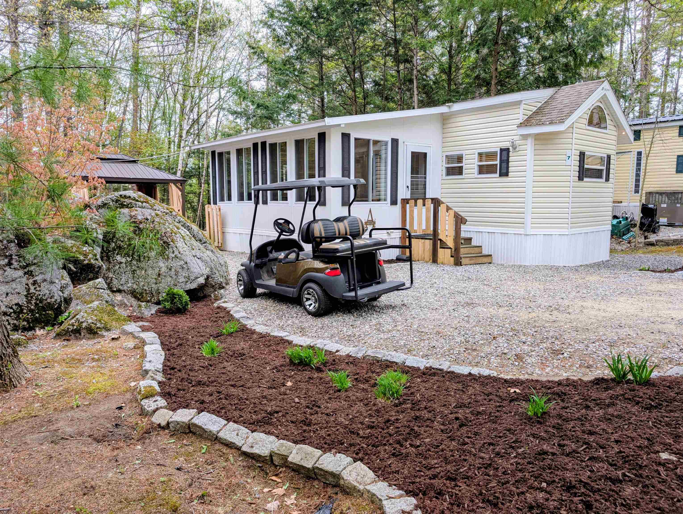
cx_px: 342
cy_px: 257
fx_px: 474
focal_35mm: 24
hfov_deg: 71.5
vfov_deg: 56.9
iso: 18
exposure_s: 1/37.4
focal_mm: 6.9
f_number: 1.68
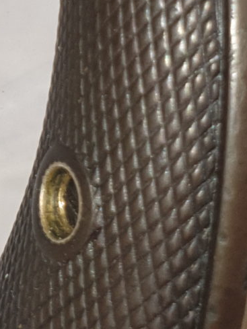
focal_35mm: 136
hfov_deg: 10.6
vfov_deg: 13.5
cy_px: -198
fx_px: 1293
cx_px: -104
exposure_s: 1/50
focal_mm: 4.3
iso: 50
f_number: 2.4
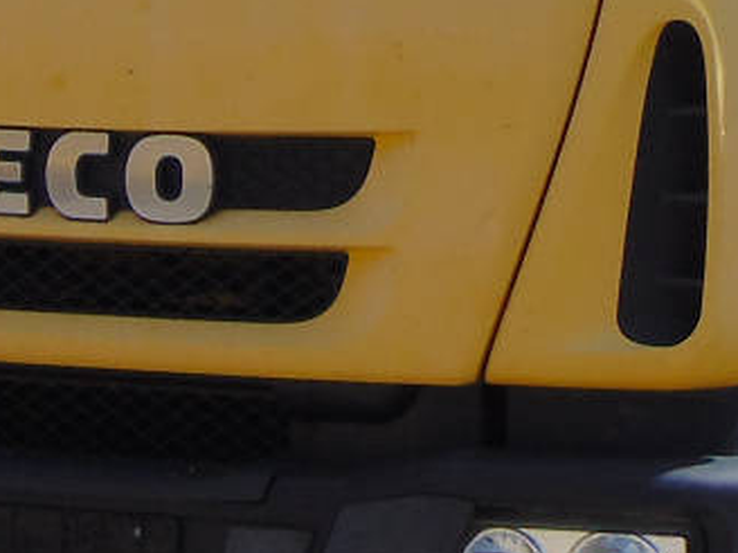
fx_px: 5202
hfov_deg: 8.1
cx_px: 781
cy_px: -171
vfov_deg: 6.0
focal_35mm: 244
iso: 80
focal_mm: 9
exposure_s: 1/640
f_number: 3.5
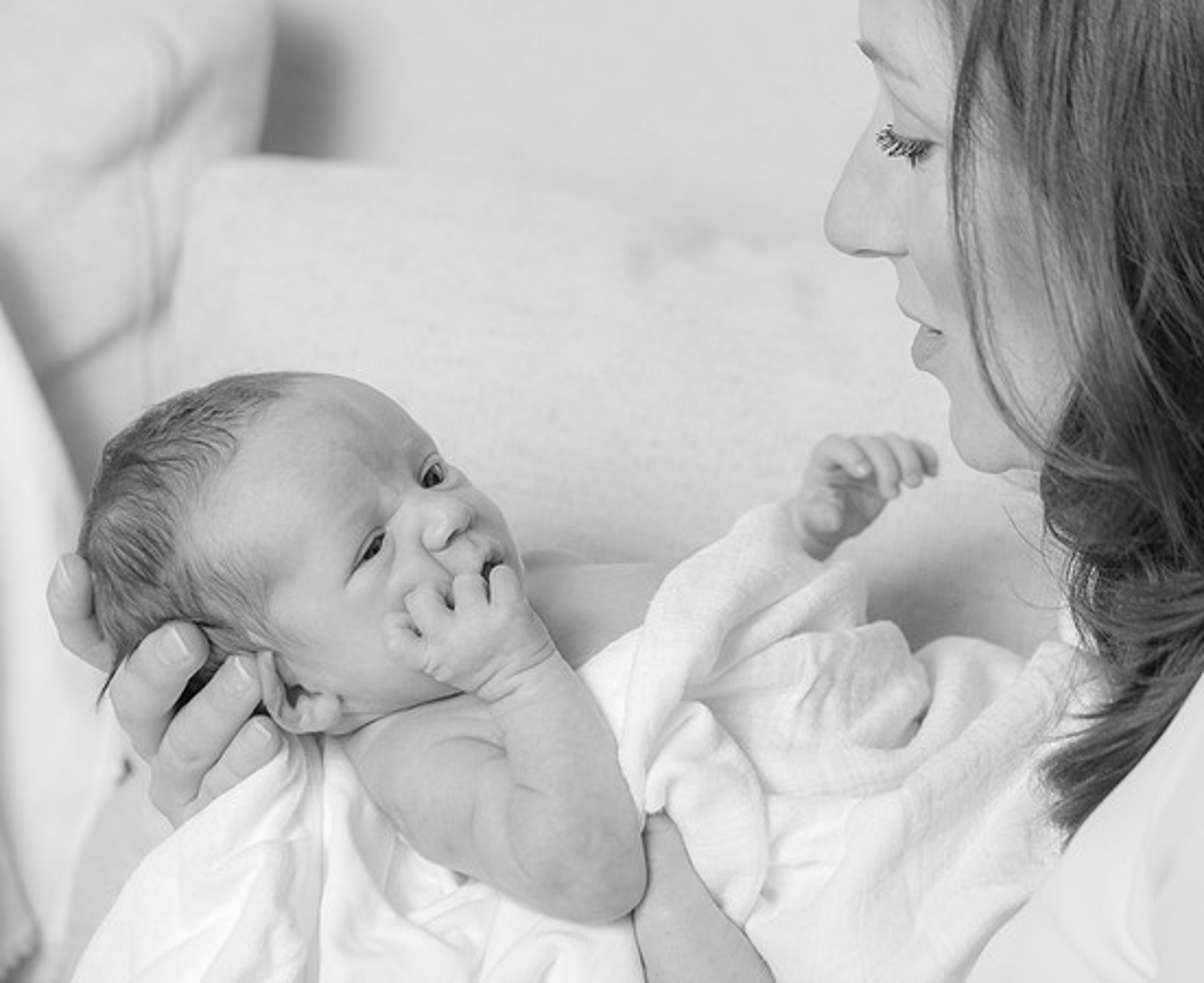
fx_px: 5747
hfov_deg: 12.0
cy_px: 544
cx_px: 575
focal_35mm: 160
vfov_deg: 9.8
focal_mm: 125
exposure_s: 1/160
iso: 200
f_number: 5.6
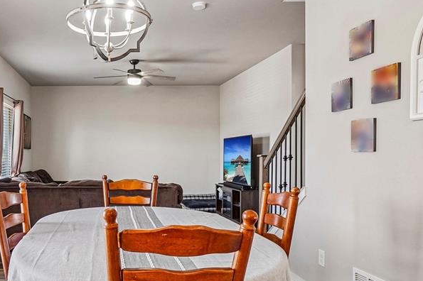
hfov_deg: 57.2
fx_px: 364
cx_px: 105
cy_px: 158
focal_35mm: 31
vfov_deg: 42.2
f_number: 8
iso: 400
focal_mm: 12
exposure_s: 1/15
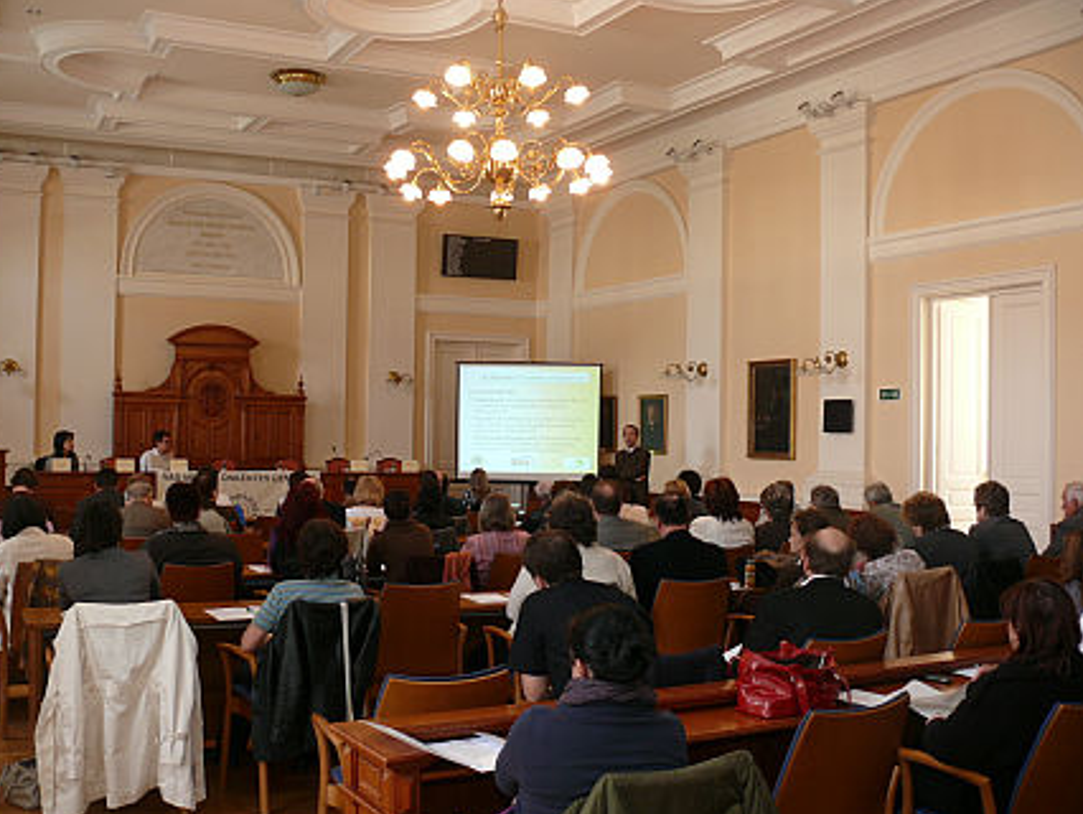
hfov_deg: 50.1
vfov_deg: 38.7
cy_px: 422
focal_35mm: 37
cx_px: 514
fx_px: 1158
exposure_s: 1/20
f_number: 2.8
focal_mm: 7.4
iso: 100
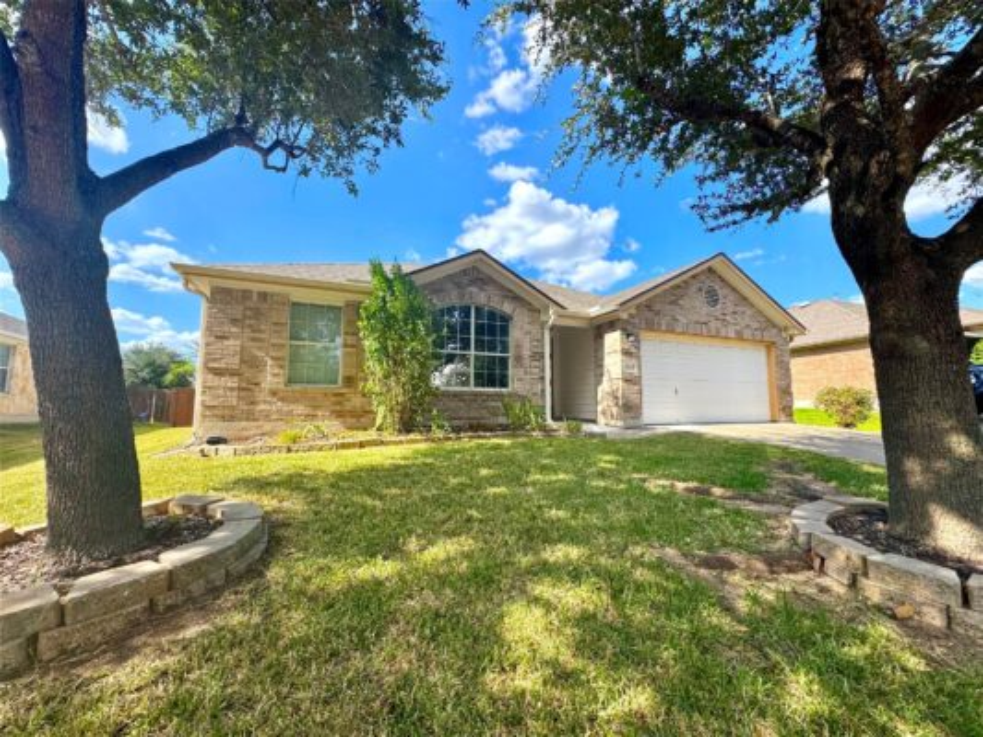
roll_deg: +0.3
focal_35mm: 14
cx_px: 492
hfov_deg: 102.1
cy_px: 368
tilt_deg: +5.7
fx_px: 398
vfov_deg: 85.7
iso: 40
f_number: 2.2
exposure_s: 1/980
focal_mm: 2.22
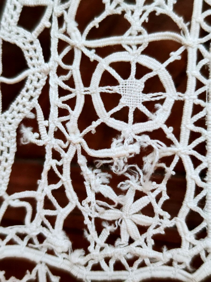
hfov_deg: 58.9
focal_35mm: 23
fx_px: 187
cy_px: 141
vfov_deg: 73.9
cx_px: 106
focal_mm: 7.01
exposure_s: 1/395
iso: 7000
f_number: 1.69
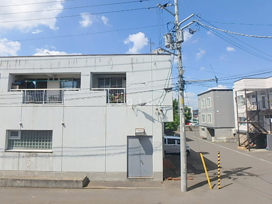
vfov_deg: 63.4
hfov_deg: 79.0
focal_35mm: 21
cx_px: 136
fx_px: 165
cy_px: 102
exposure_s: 1/640
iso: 125
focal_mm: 3.7
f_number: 6
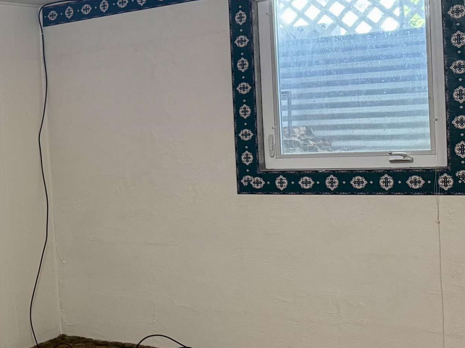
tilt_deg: -2.4
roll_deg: +3.0
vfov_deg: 24.0
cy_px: 160
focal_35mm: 61
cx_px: -60
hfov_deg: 28.5
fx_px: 819
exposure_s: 1/60
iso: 320
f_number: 1.78
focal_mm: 6.76
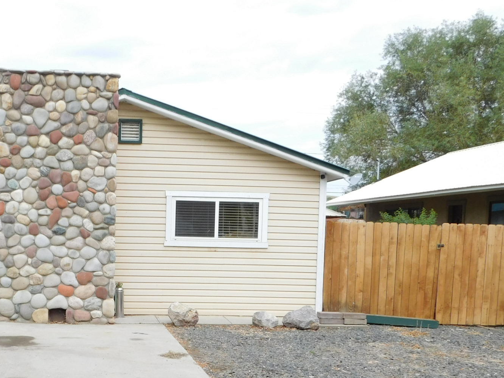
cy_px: 293
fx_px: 743
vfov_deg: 28.1
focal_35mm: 51
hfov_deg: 36.4
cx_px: 109
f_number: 3.2
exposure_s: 1/640
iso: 125
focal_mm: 5.3
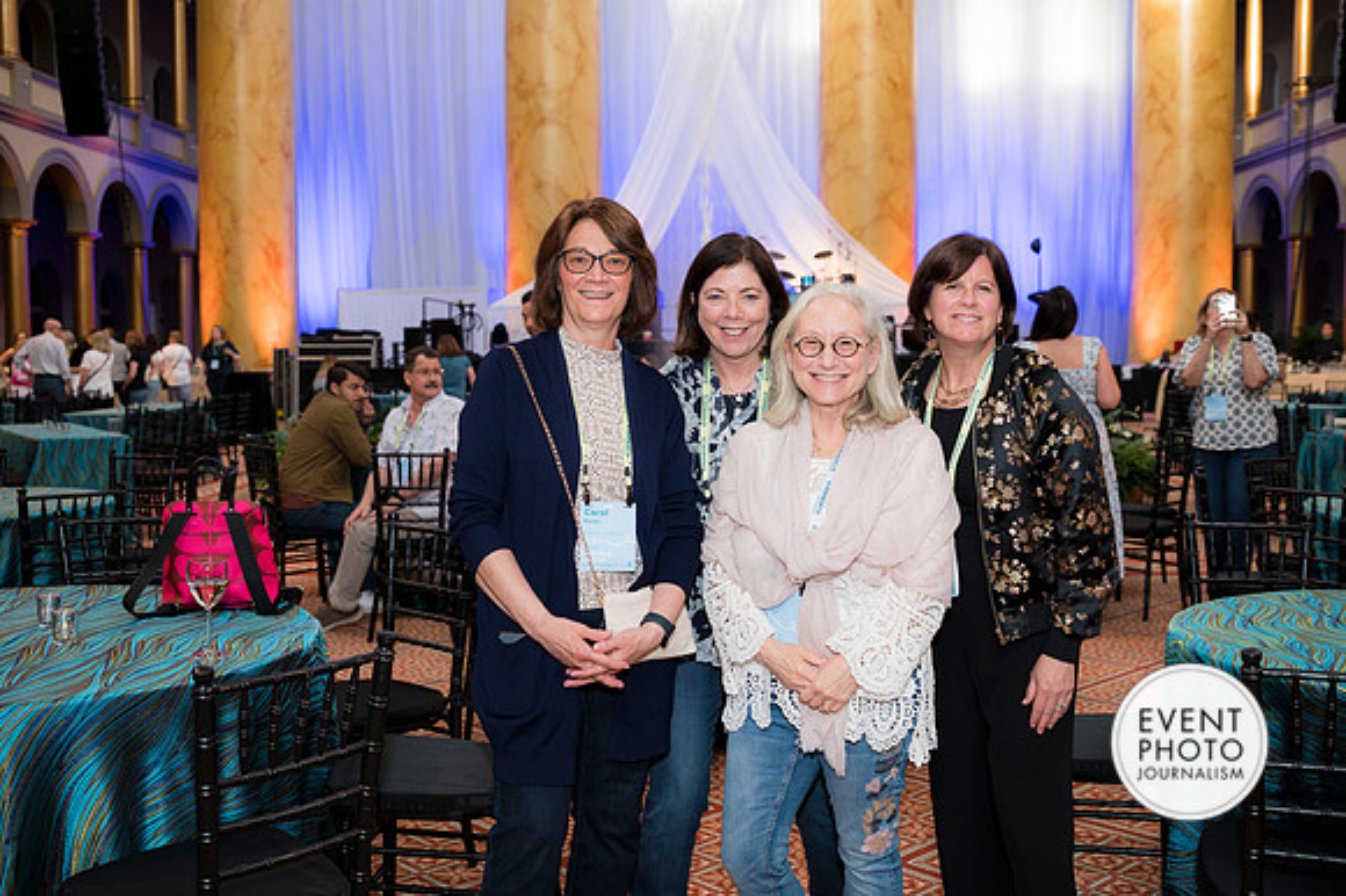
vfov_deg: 35.8
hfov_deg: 51.8
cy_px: 448
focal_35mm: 37
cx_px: 673
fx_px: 1387
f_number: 4
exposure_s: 1/100
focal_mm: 35
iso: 800
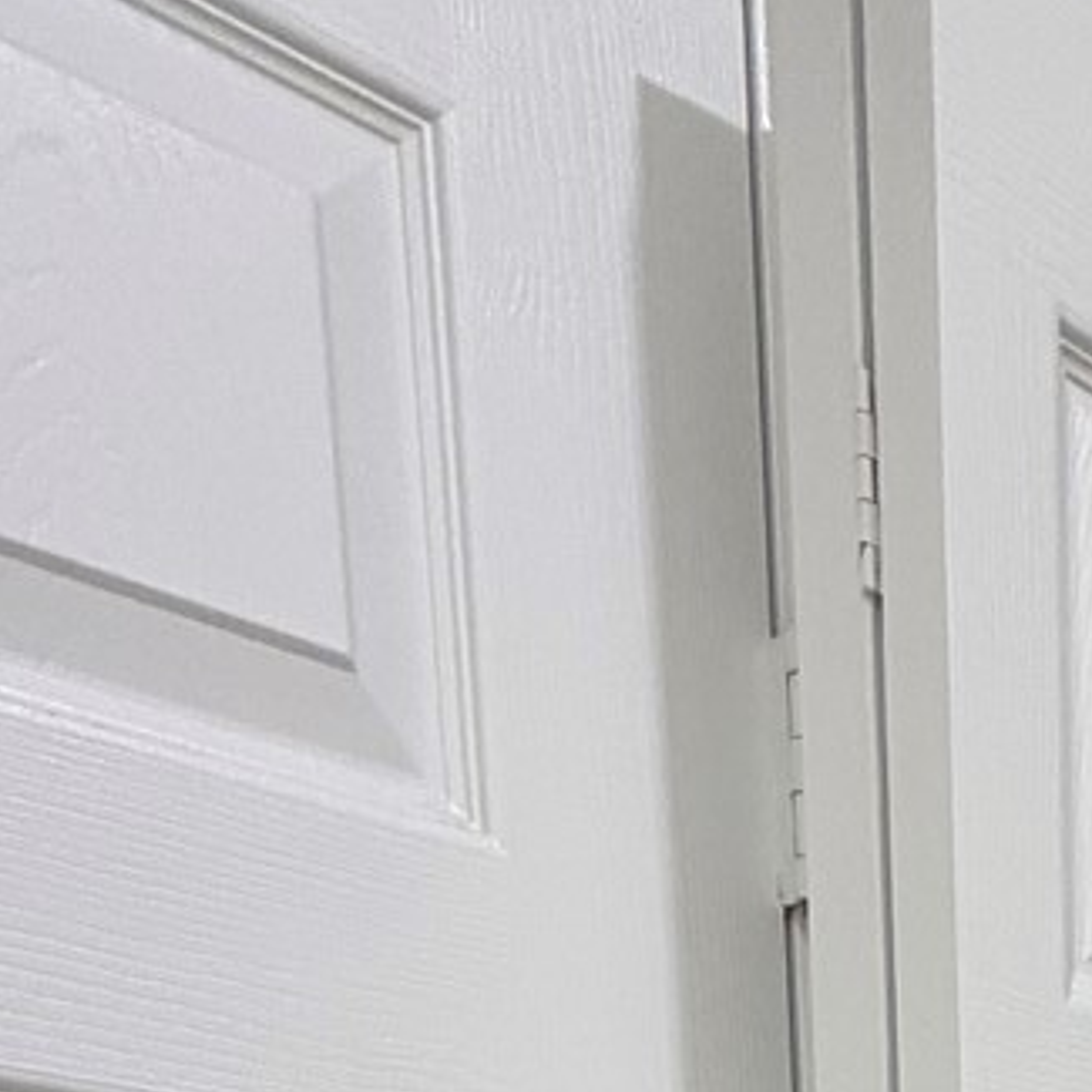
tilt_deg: -12.5
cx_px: 1690
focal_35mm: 61
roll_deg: -2.5
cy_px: 2063
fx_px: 2177
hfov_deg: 22.5
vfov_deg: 19.4
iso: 160
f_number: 2.2
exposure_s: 1/60
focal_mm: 2.22
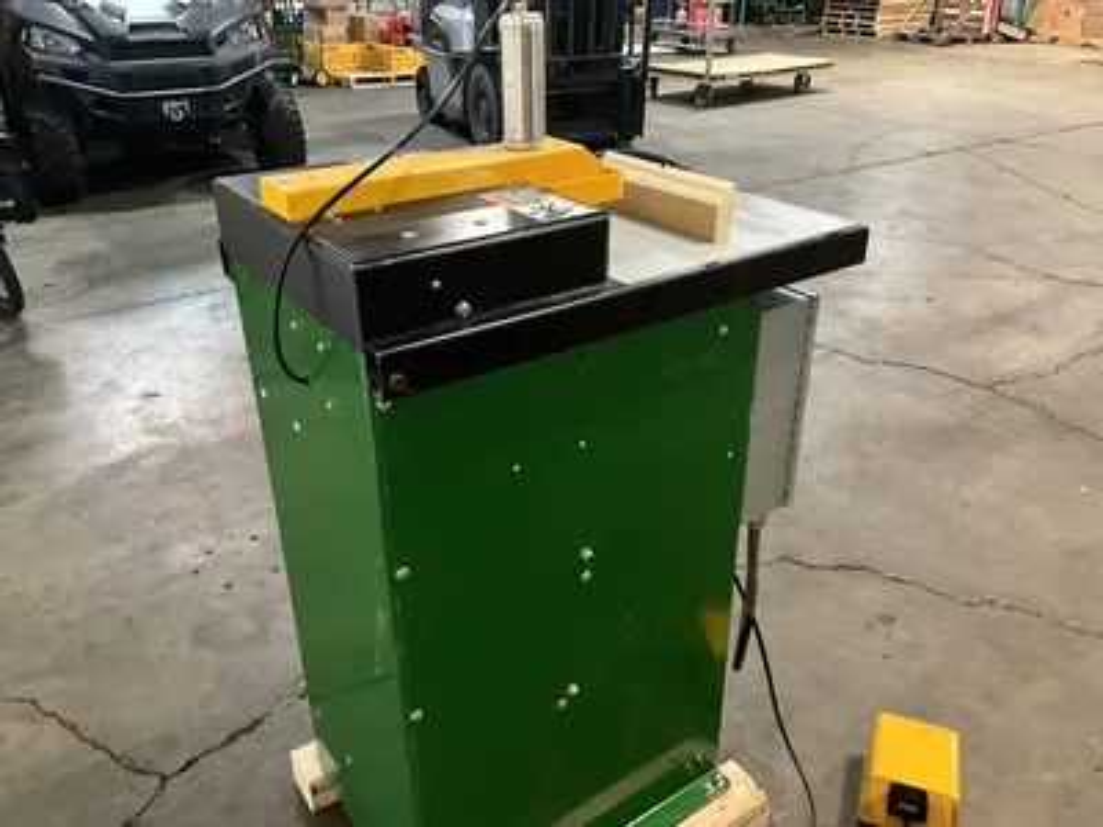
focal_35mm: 29
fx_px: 924
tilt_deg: -27.2
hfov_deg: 61.7
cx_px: 552
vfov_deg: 48.2
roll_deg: +0.1
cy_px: 414
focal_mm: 3
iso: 400
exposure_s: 1/30
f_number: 1.8
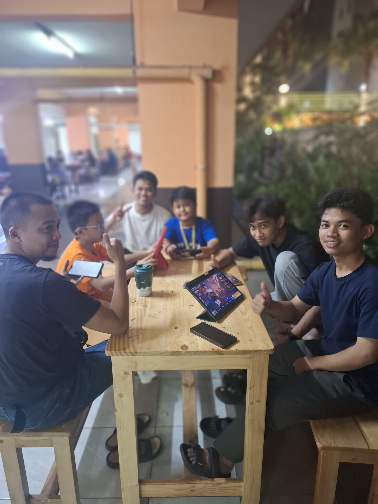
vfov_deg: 73.9
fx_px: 335
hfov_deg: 58.9
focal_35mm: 23
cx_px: 189
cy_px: 252
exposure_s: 1/25
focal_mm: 5.54
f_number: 1.8
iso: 800
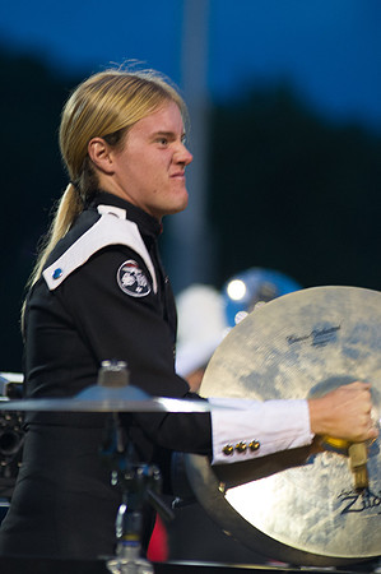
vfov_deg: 6.2
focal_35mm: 334
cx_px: 176
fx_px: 5320
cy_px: 255
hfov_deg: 4.1
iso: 2000
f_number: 2.8
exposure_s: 1/160
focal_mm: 200
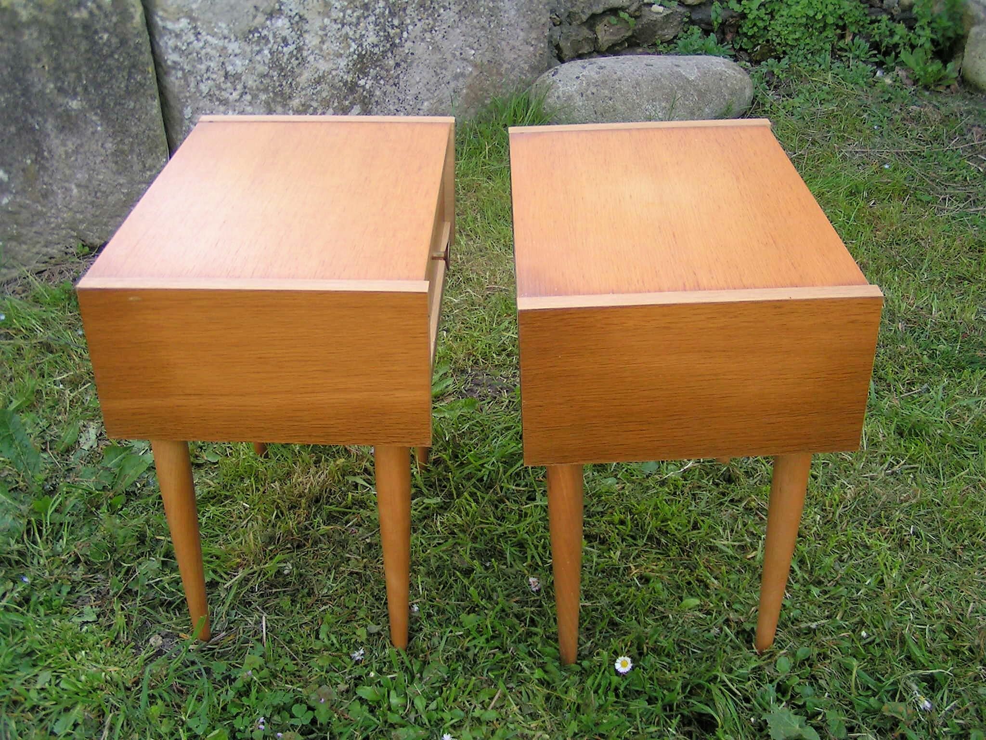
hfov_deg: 49.0
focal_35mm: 38
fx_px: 1082
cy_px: 370
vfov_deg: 37.7
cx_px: 493
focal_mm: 5.8
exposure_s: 1/125
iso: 50
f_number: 2.8
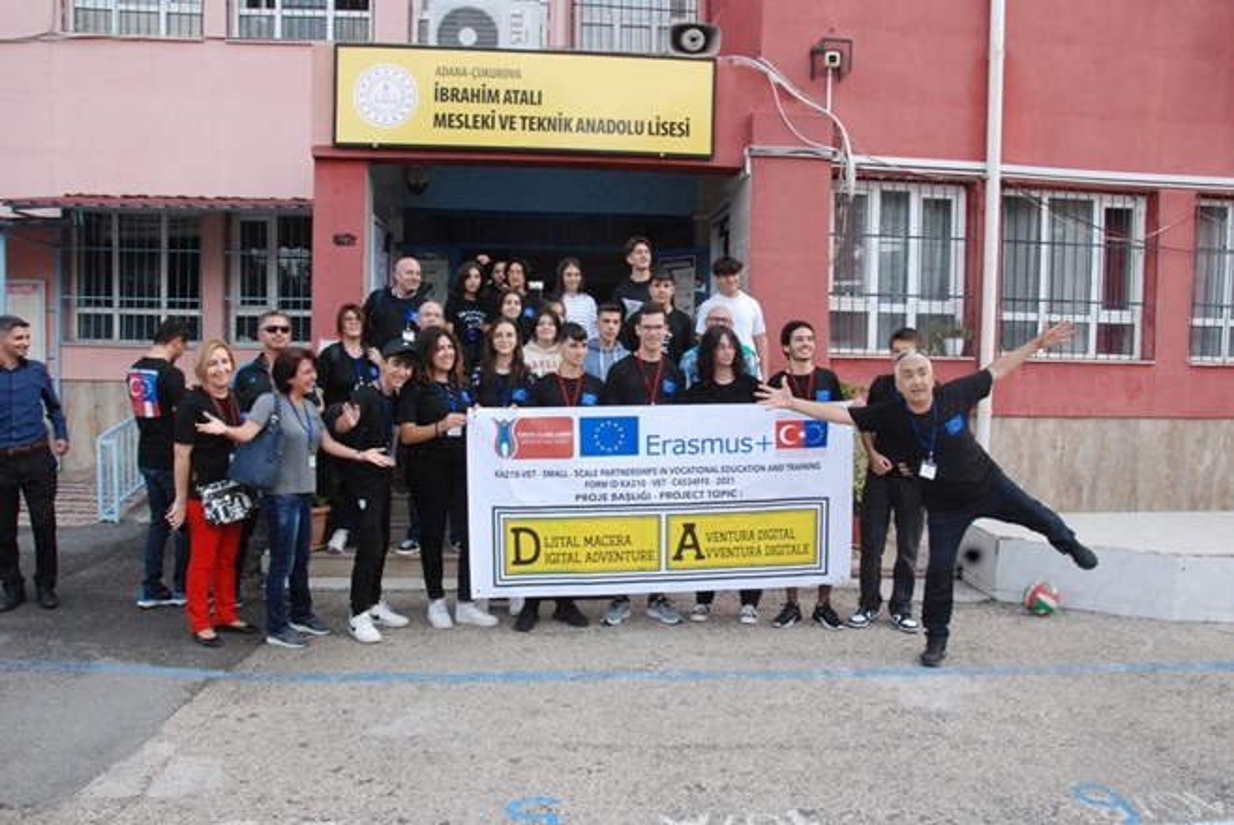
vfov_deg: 48.0
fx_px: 926
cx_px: 617
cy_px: 412
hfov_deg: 67.3
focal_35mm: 27
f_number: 9
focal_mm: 18
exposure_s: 1/320
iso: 1600
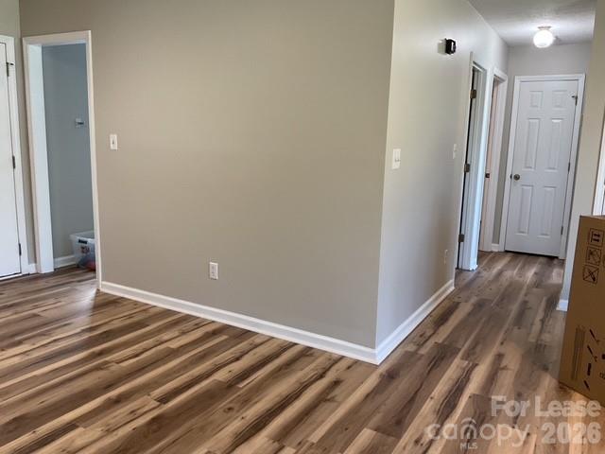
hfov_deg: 61.7
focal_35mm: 29
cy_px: 227
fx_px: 507
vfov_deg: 48.2
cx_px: 302
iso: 100
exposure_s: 1/60
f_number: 1.8
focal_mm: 3
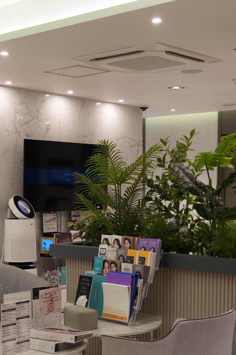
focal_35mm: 63
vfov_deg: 31.4
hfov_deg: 21.6
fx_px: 620
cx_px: 117
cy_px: 259
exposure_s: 1/40
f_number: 4
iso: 500
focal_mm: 37
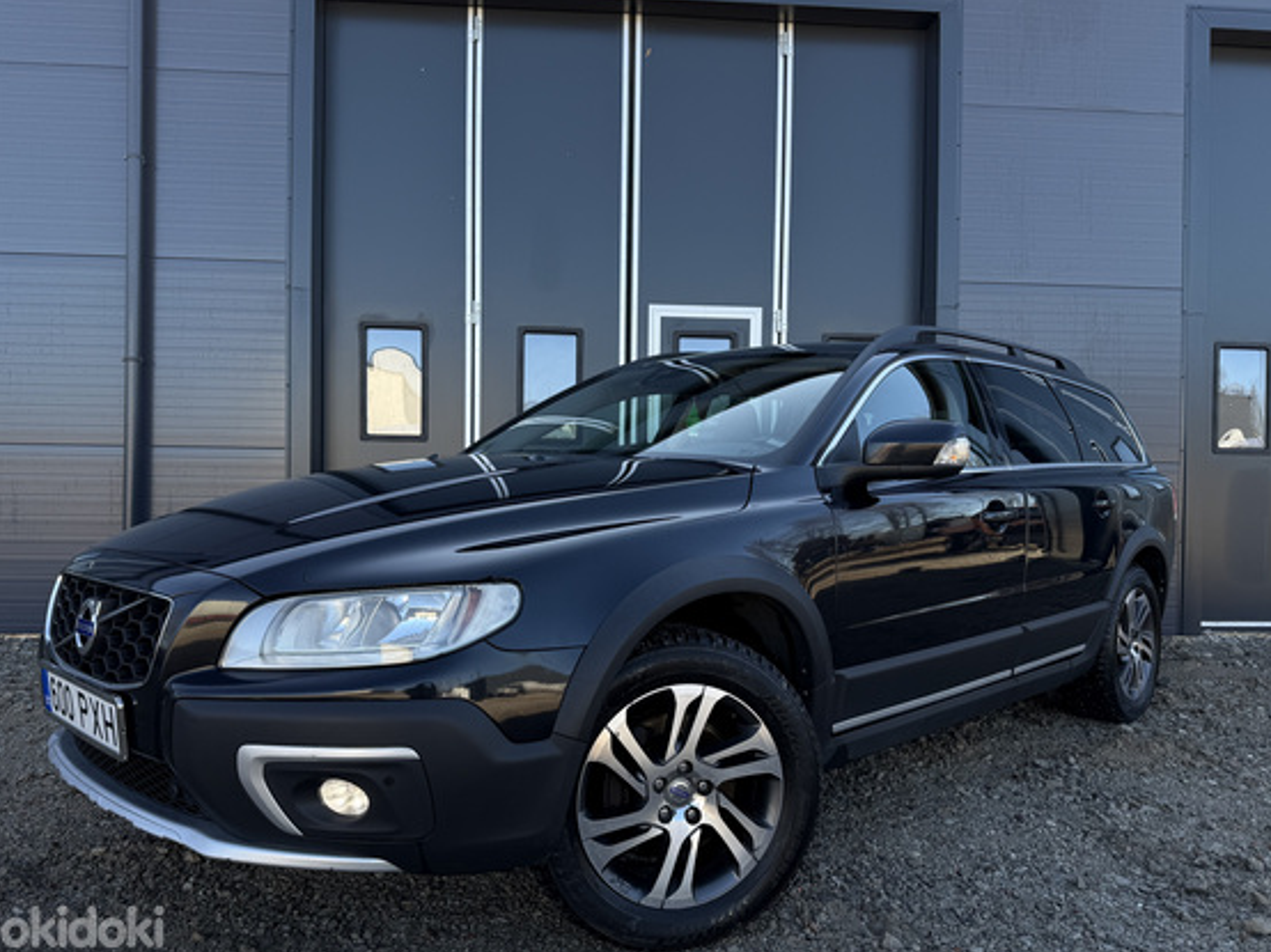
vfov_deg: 53.0
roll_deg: -0.6
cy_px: 491
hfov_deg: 67.3
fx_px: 954
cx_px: 624
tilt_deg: -0.2
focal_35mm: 26
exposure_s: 1/992
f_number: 1.78
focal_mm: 6.76
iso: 80
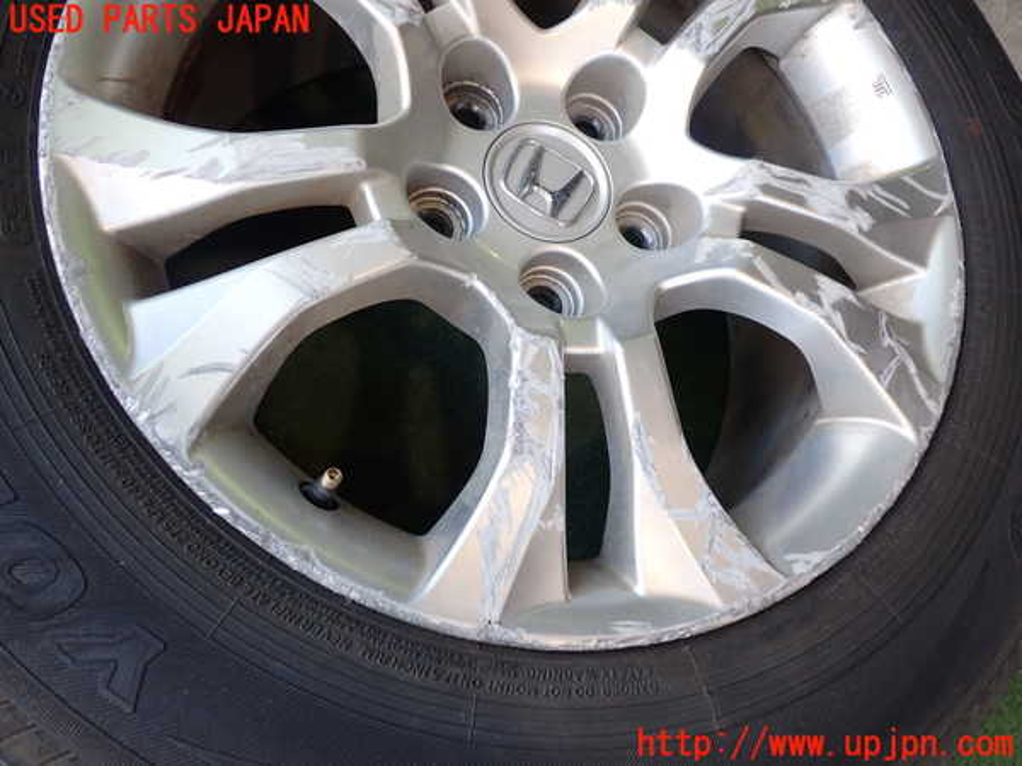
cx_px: 511
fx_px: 886
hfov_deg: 60.0
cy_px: 383
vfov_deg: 46.8
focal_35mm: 30
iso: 200
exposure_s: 1/100
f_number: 2.3
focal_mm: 5.4
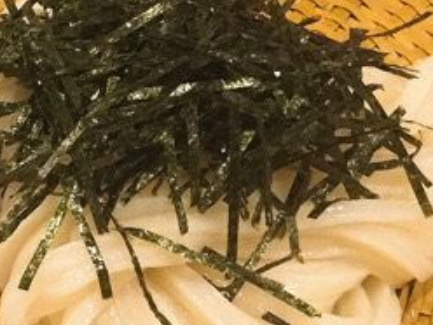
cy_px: 252
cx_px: -61
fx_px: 1001
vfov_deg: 18.3
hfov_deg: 22.8
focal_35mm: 80
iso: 200
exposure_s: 1/17
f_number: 2.4
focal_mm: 3.3
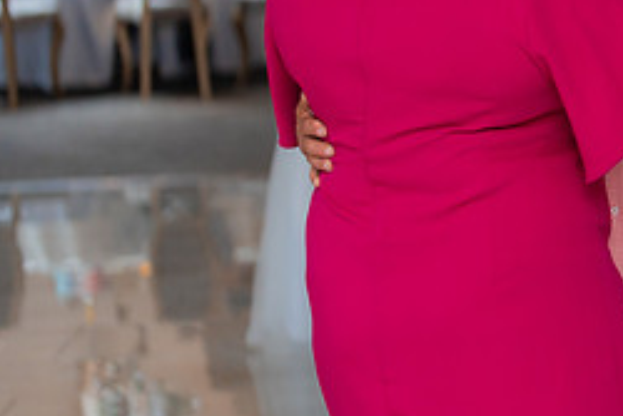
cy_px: -49
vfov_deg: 6.5
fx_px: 3619
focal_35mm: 209
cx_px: 660
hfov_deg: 9.8
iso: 1600
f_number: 3
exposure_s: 1/200
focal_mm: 90
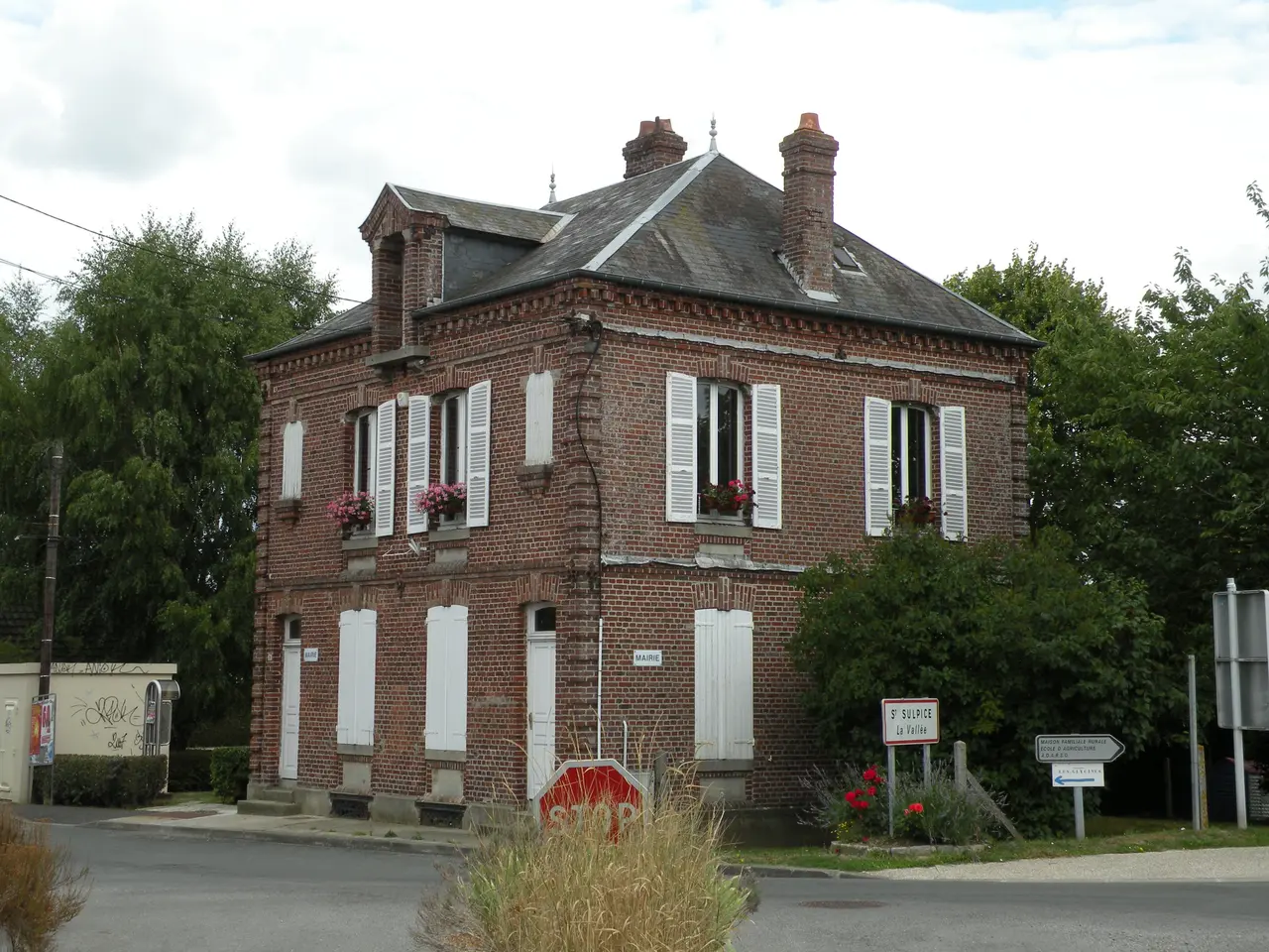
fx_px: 2053
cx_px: 634
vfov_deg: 26.1
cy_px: 476
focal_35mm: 56
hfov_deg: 34.3
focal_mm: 9.8
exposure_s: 1/208
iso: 64
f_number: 5.6
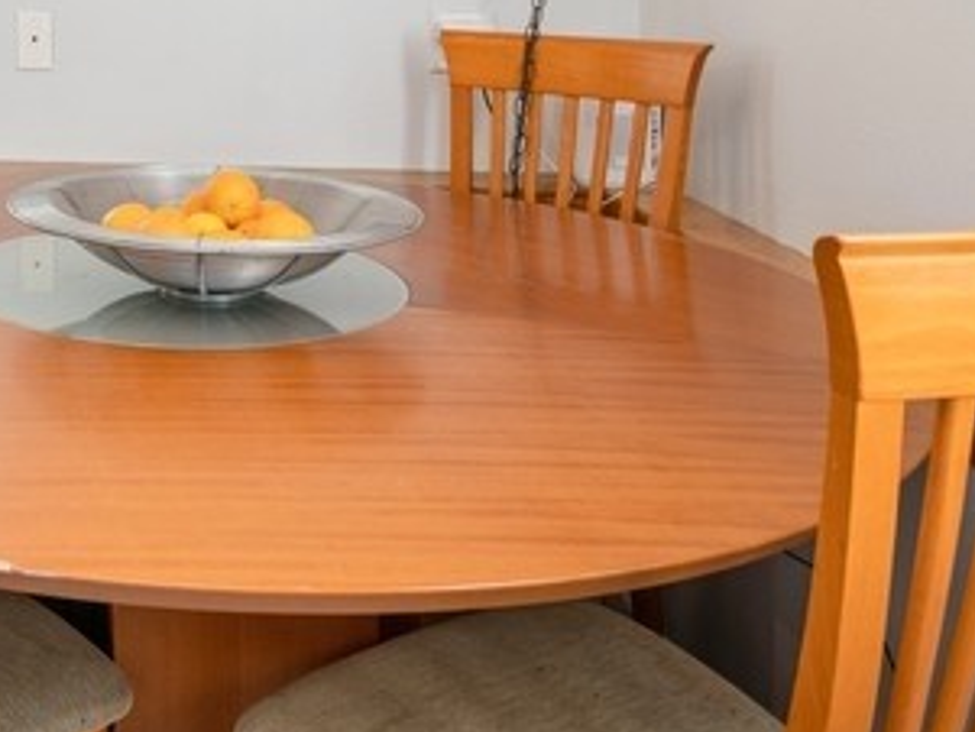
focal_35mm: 44
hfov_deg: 36.7
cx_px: -65
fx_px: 1252
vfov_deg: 29.8
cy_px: -45
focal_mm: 15.5
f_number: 8
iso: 200
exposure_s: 1/1.67
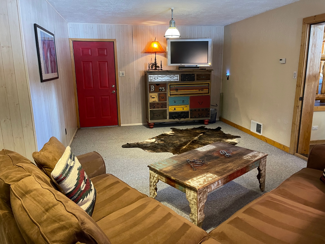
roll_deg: +0.7
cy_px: 122
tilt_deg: -12.3
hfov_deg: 67.3
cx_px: 162
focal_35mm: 26
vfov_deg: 53.1
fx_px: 244
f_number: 1.6
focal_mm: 5.1
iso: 500
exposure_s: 1/40
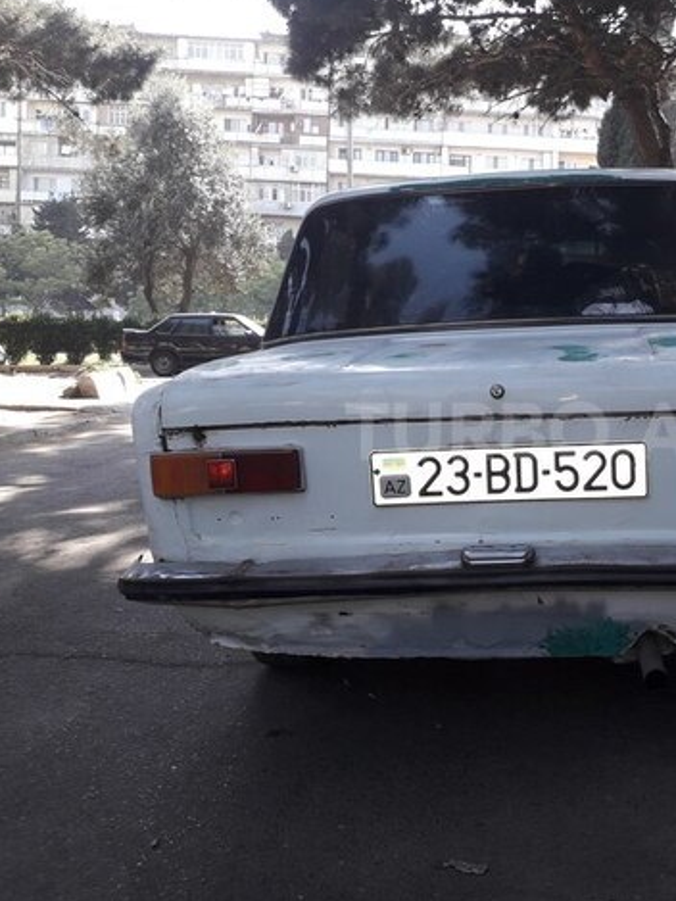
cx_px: 542
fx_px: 989
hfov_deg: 36.4
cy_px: 431
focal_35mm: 38
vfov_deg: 49.0
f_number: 1.9
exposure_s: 1/182
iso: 40
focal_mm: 3.6
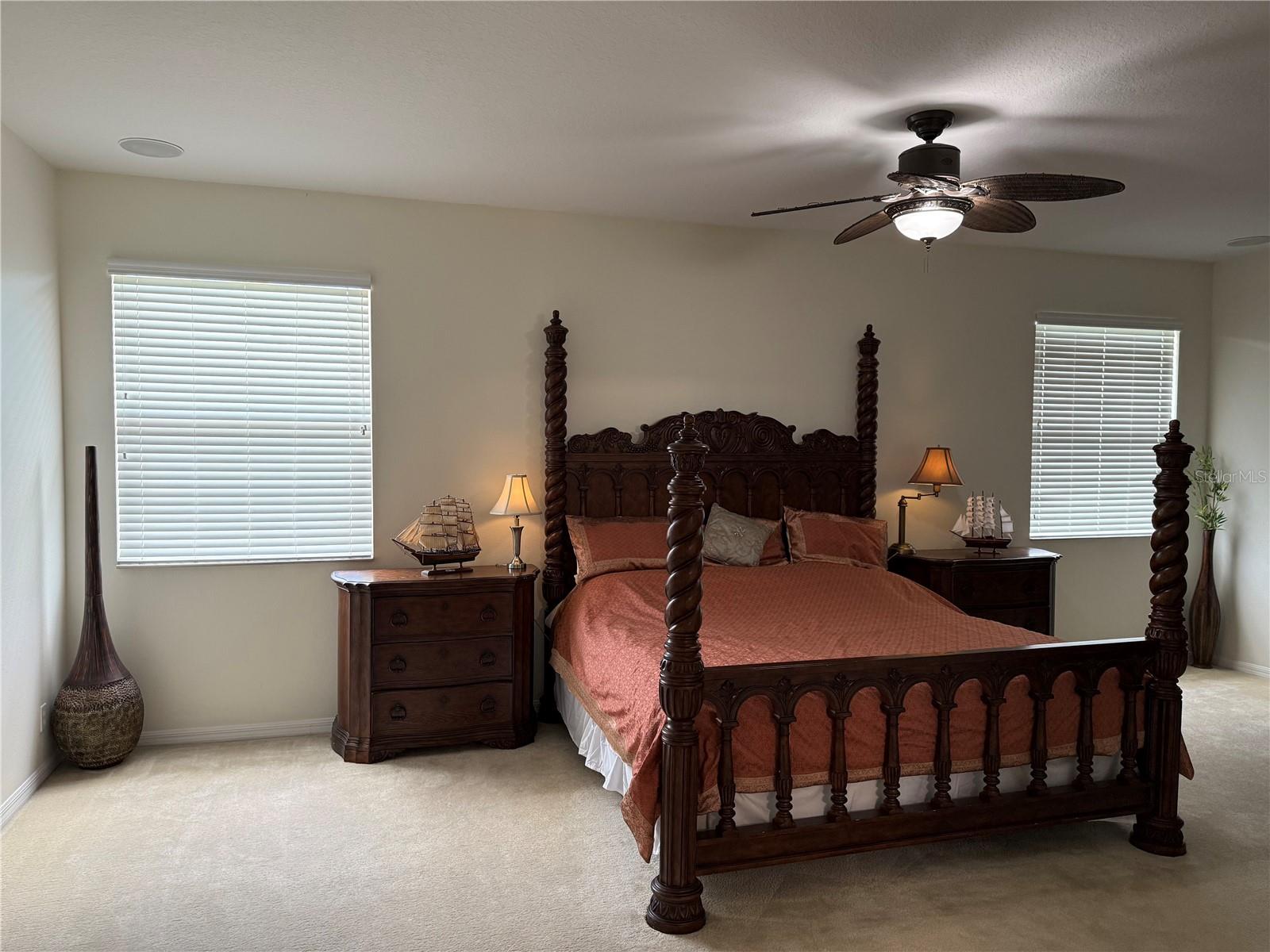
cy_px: 476
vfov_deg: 56.8
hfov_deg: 71.6
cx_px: 635
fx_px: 881
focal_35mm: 24
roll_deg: -0.8
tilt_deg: -1.3
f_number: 1.78
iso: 250
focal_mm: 6.76
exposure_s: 1/120
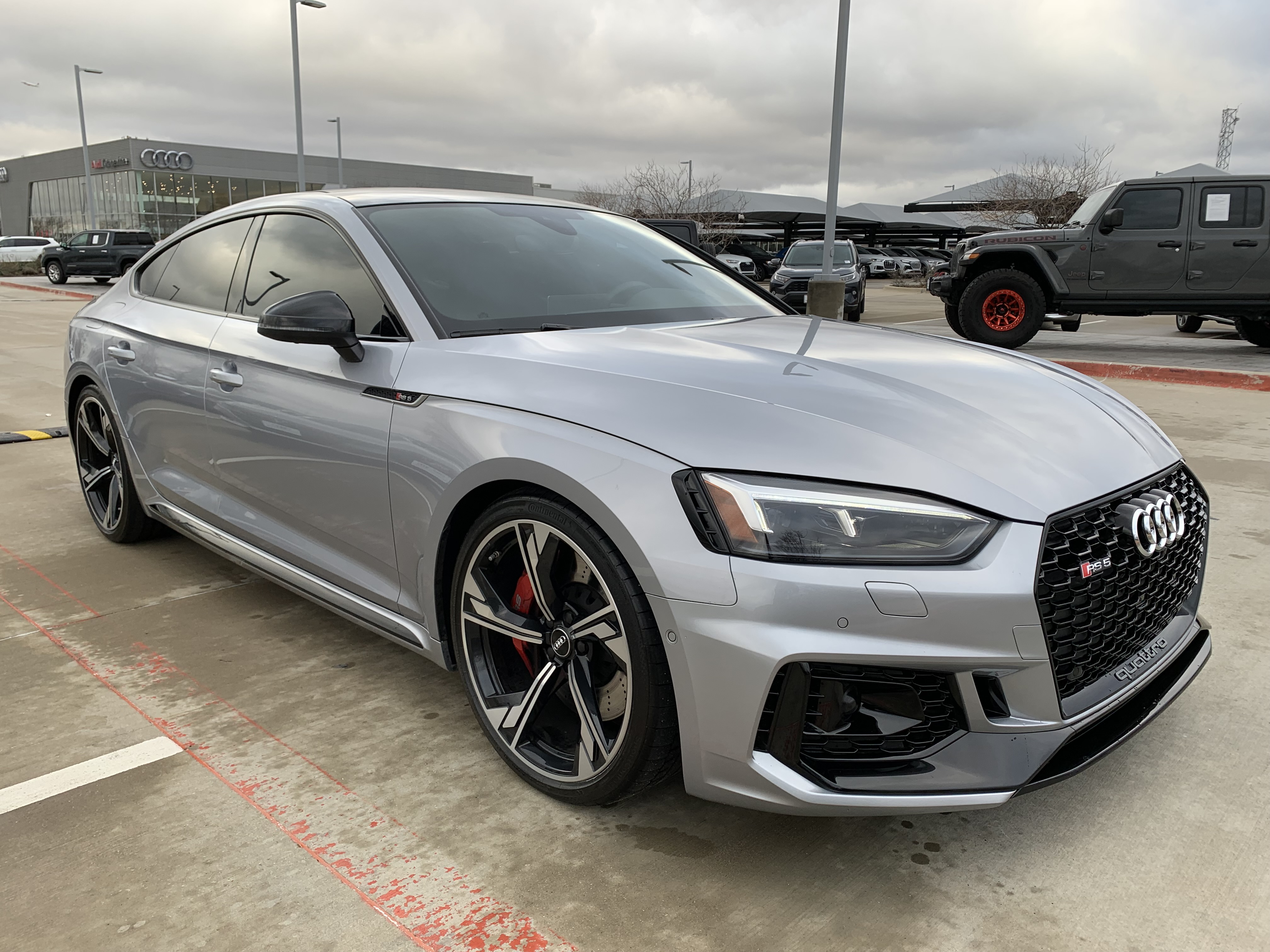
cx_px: 635
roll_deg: -1.0
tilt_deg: -11.9
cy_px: 476
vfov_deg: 53.1
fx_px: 954
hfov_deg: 67.3
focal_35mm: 26
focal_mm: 4.25
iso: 25
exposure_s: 1/217
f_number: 1.8
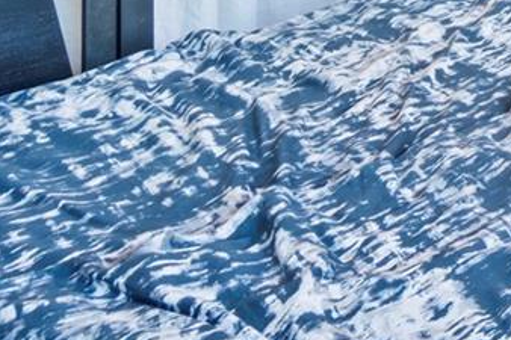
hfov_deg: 19.5
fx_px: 1007
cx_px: 965
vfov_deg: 14.5
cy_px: -414
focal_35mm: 71
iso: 200
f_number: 9
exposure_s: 1/1.67
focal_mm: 10
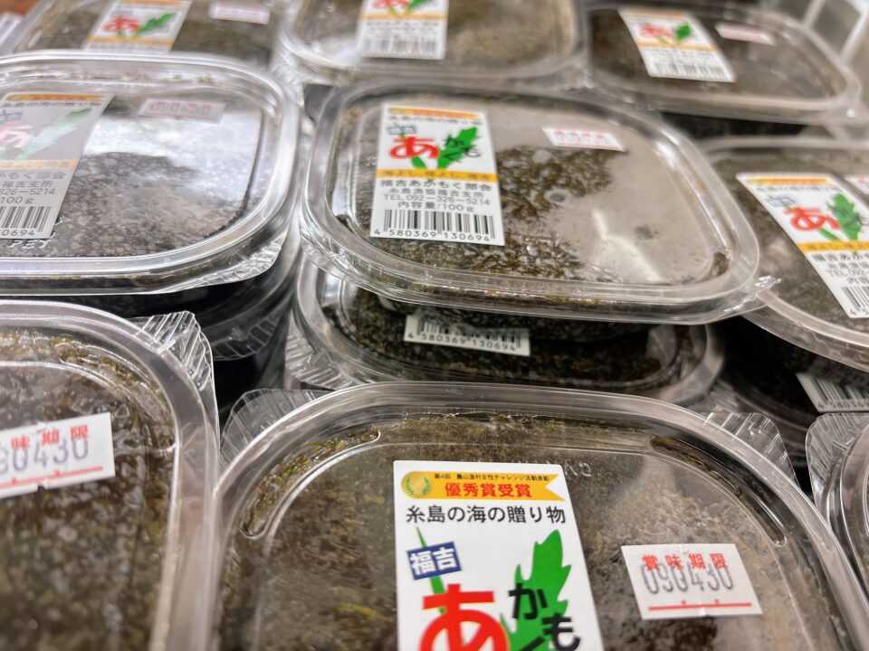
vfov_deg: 53.1
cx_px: 434
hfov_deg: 67.3
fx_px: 653
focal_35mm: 26
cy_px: 326
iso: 80
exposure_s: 1/60
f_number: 1.6
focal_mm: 5.96
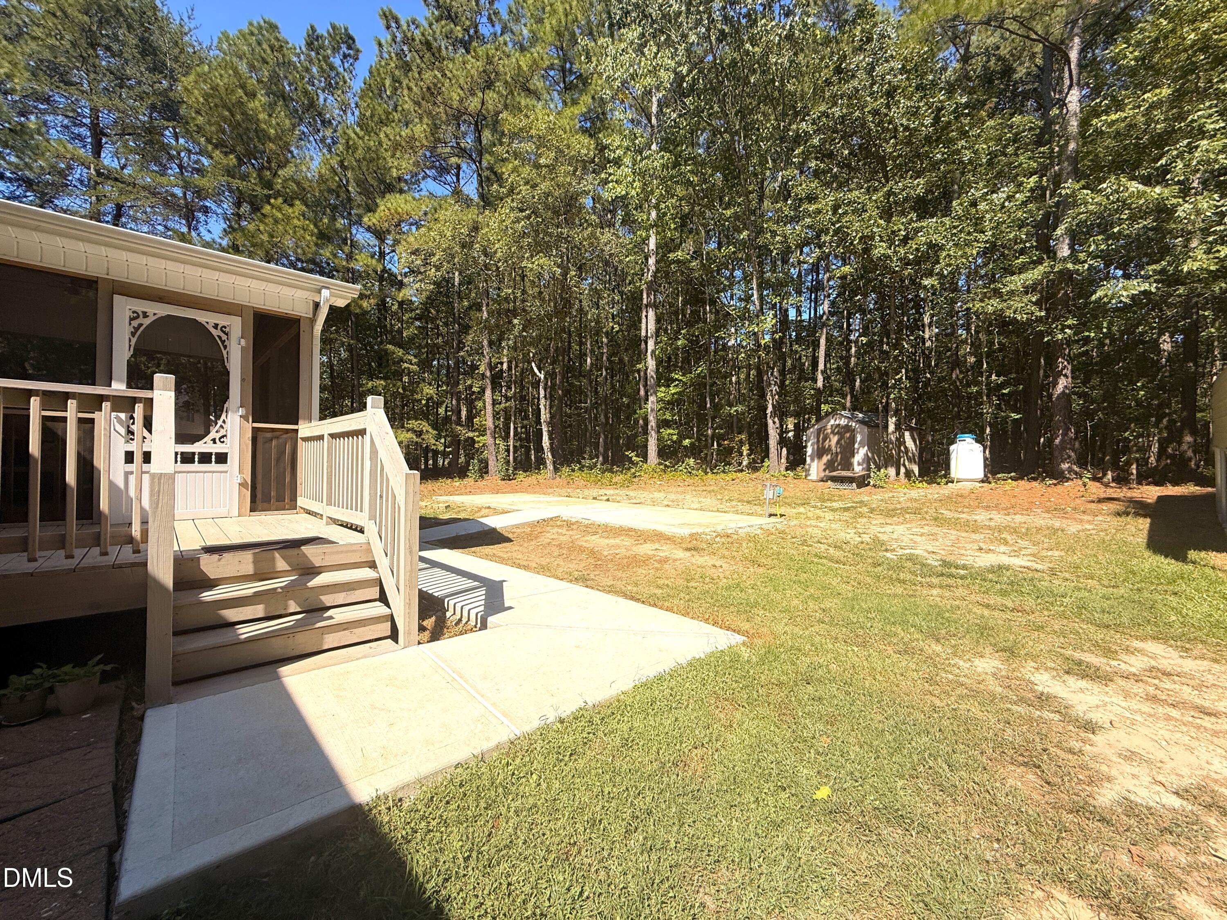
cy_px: 460
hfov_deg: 102.1
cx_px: 614
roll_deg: -0.7
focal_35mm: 14
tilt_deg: +1.1
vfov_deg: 85.7
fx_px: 496
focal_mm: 2.22
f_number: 2.2
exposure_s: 1/1901
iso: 50
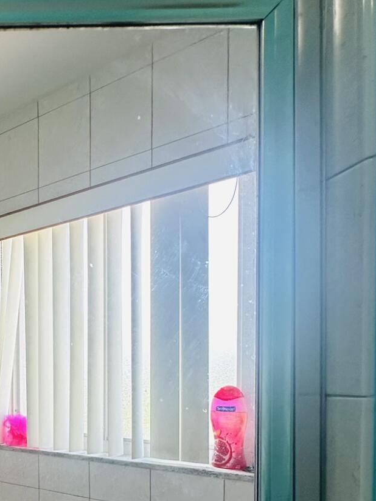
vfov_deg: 51.0
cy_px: 394
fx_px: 492
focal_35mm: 34
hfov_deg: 35.0
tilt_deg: -1.5
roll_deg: -0.6
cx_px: -51
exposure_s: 1/120
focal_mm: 2.22
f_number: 2.2
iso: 100
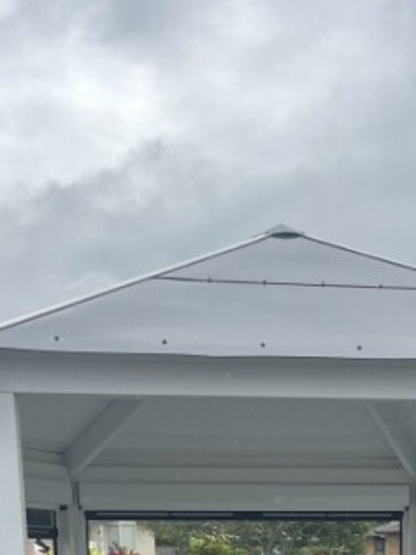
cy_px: 743
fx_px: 1186
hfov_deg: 19.6
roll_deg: +1.8
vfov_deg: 23.1
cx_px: 355
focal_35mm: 74
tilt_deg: -10.4
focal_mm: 5.1
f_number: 1.6
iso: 50
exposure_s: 1/4484
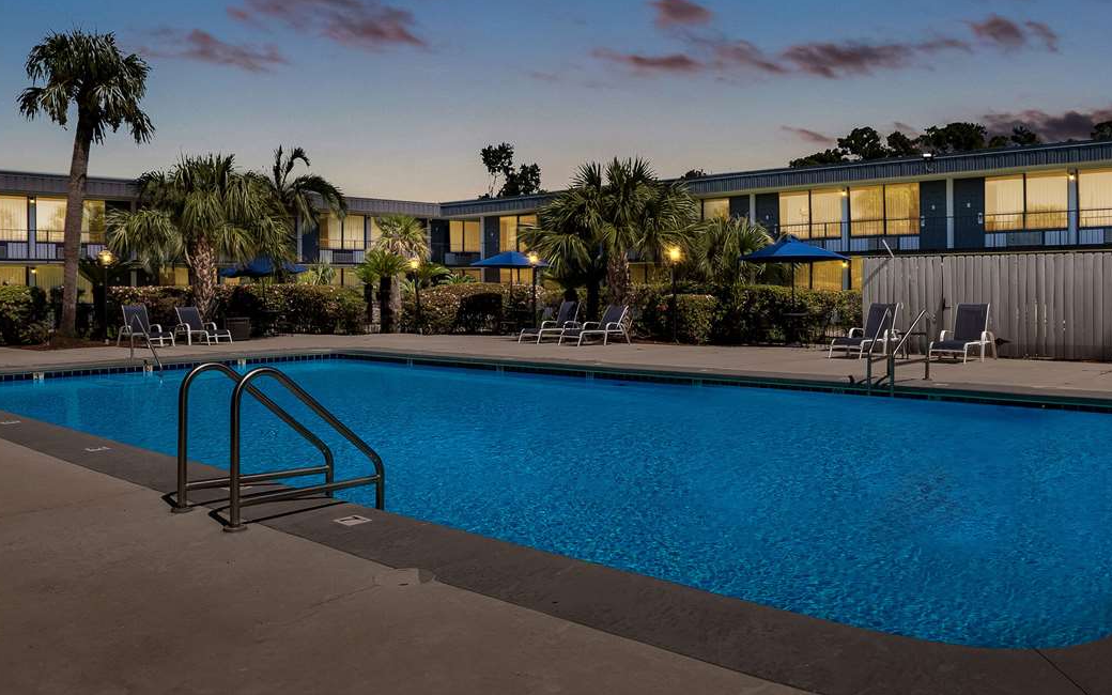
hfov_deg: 72.4
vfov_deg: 48.8
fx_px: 758
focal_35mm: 25
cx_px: 601
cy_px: 256
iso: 320
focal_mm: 17
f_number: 8
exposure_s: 1/200
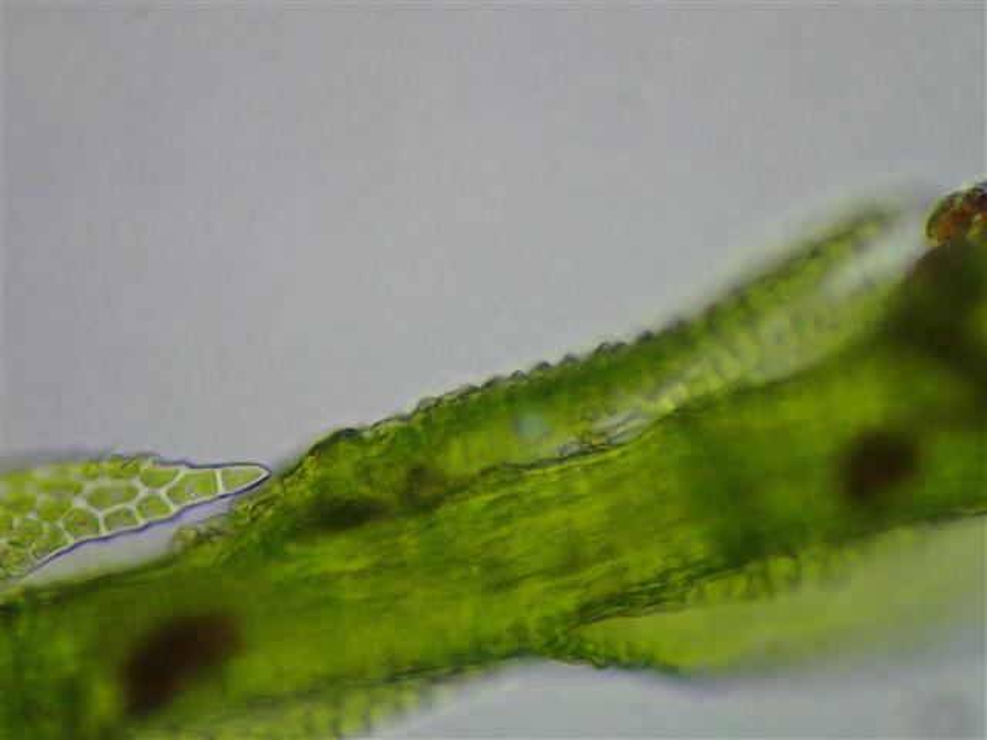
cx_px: 494
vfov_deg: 19.9
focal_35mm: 74
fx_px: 2110
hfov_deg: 26.3
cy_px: 370
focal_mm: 13.47
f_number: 4.2
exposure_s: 1/80
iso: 500
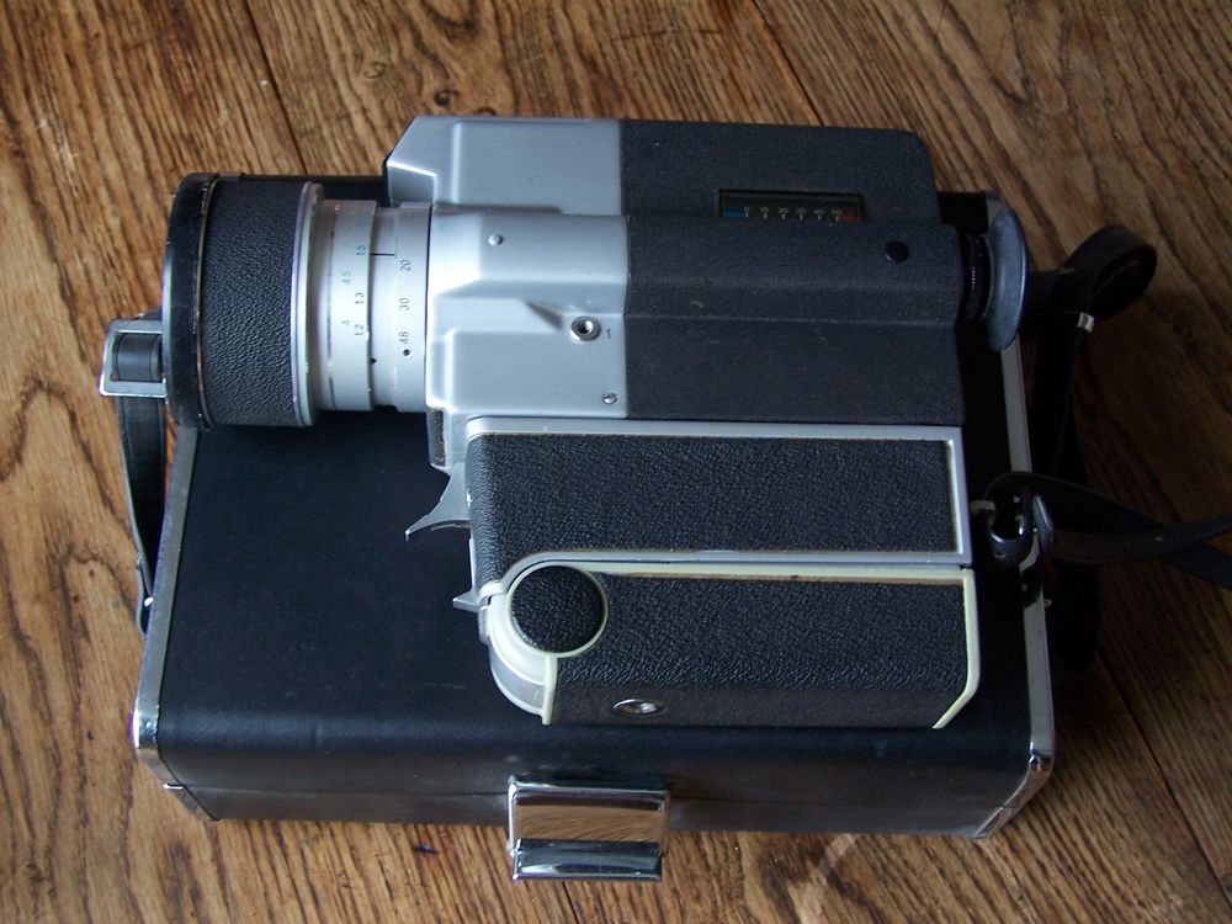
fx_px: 1815
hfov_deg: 37.5
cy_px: 462
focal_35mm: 51
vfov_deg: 28.6
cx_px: 616
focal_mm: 8.5
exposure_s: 1/8
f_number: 3.2
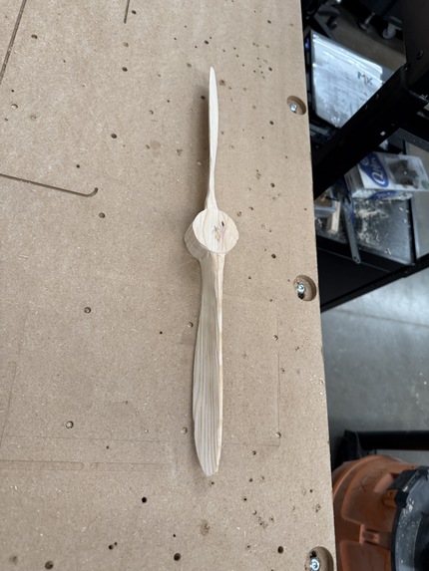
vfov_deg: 71.6
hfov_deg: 56.8
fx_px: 396
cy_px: 286
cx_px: 214
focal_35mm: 24
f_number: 1.78
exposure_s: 1/60
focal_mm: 6.76
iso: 200
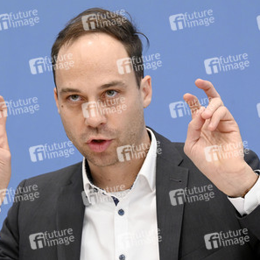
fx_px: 1479
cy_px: 130
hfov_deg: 10.0
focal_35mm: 174
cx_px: 116
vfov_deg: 10.0
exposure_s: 1/500
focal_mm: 135
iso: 4000
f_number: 6.3
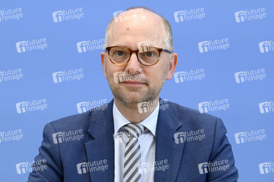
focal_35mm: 110
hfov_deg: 18.6
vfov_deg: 12.4
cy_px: 91
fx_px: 837
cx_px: 137
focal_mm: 110
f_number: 5.6
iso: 4000
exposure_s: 1/640
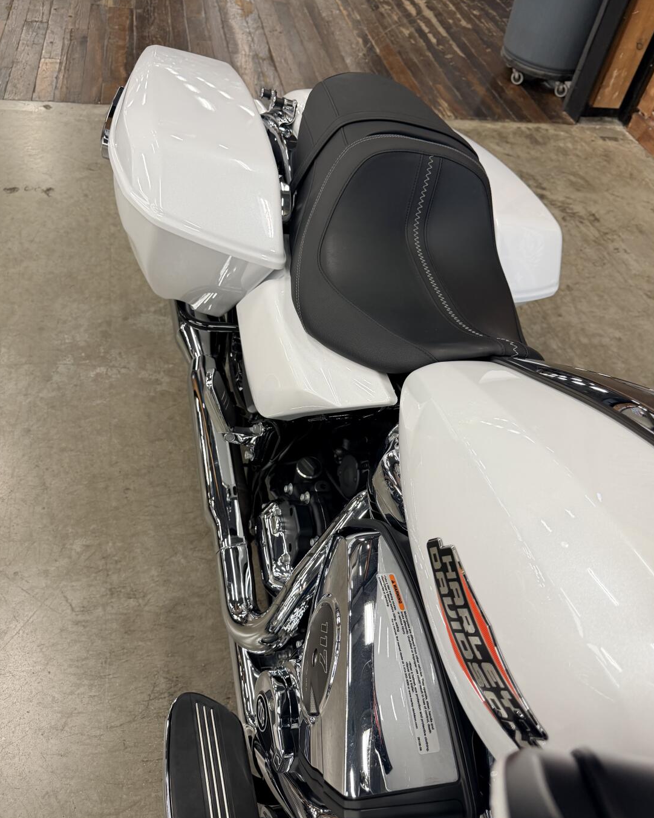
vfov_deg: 66.0
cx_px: 324
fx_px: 629
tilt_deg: -48.6
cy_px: 419
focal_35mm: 26
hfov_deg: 54.9
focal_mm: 6.76
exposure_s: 1/120
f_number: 1.78
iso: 160
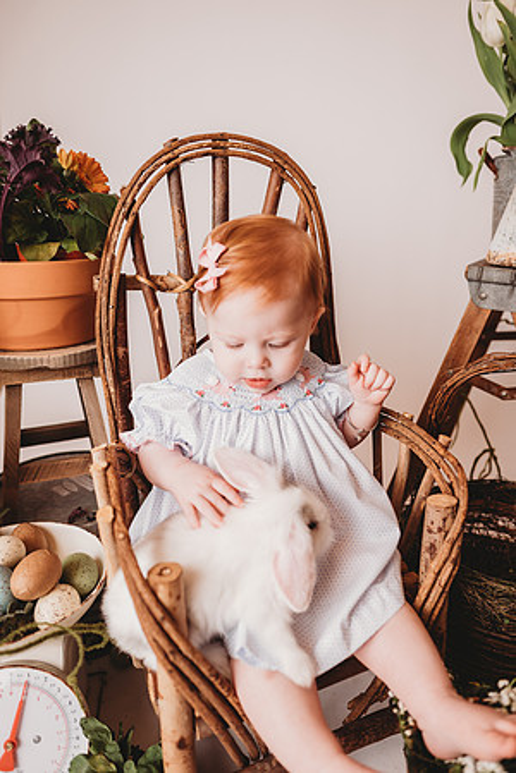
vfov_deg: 73.7
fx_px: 516
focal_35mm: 24
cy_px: 386
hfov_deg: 53.1
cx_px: 258
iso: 100
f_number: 2.5
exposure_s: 1/160
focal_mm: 24
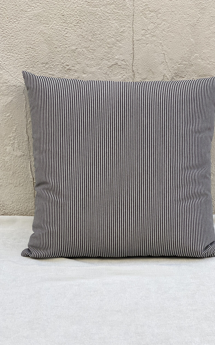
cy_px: 174
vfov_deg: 36.3
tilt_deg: -16.0
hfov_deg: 23.1
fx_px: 525
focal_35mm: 56
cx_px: 123
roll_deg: +1.1
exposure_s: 1/320
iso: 20
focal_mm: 6
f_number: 2
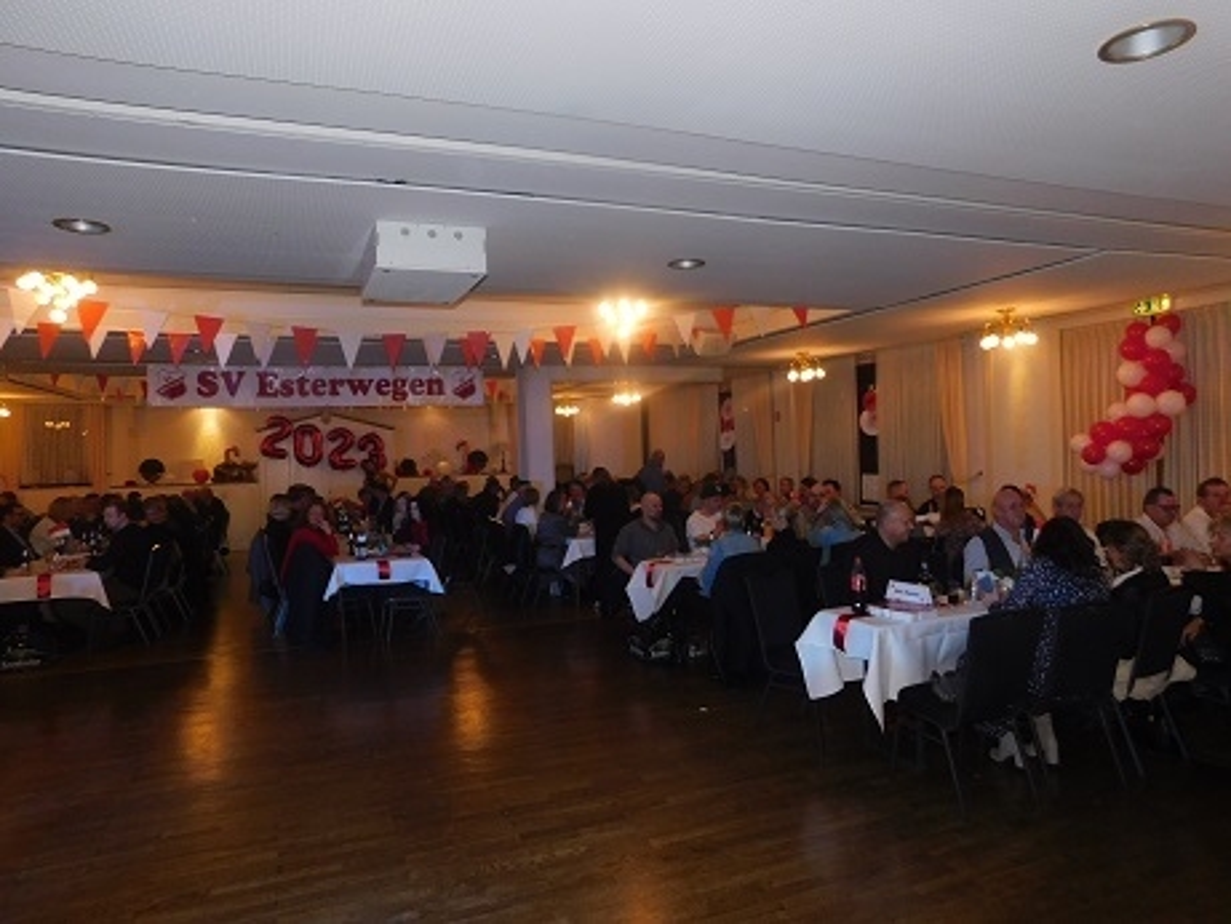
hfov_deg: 73.9
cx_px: 616
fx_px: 818
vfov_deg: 58.9
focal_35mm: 23
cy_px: 462
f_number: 3
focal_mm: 4
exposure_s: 1/30
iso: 200
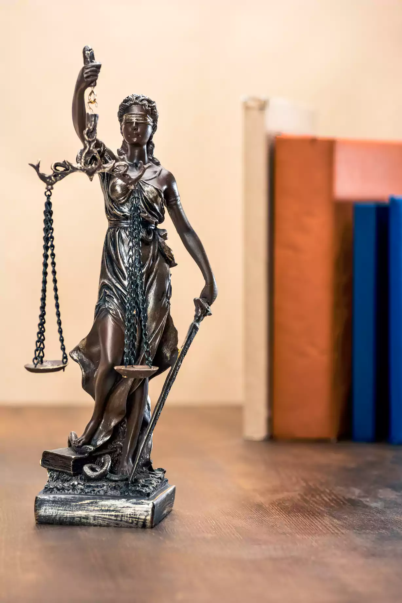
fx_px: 1757
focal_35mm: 105
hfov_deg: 13.1
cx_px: 201
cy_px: 302
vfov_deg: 19.5
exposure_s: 1/160
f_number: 7.1
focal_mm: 105
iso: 100
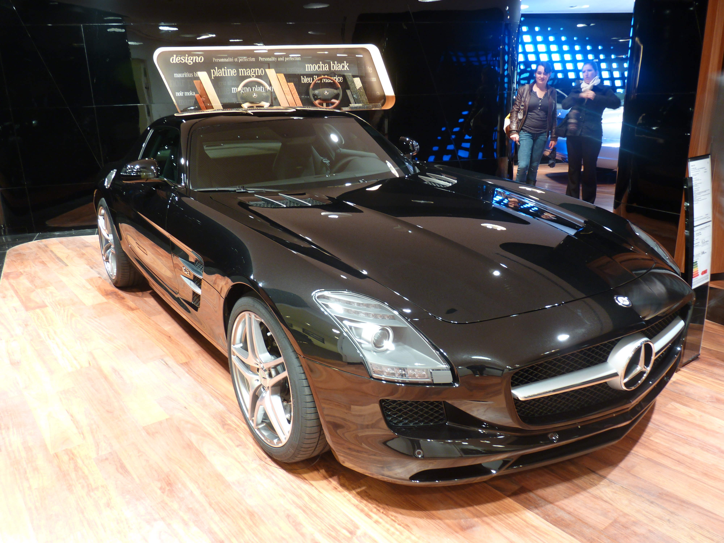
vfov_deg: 51.4
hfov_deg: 65.3
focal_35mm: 27
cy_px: 272
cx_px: 362
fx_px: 565
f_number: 2.8
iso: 100
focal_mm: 4.8
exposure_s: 1/5
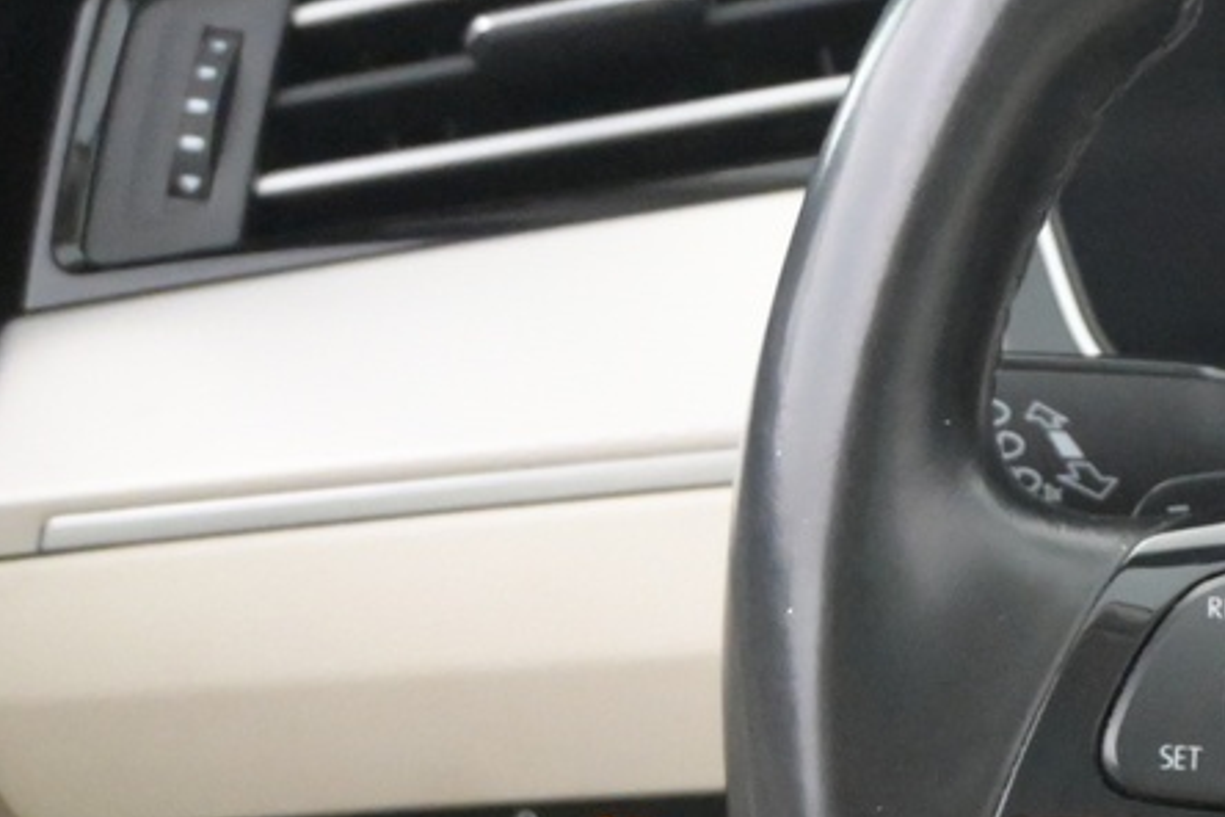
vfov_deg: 10.8
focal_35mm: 126
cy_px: 726
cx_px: 2169
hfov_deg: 14.4
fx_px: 4281
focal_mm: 23
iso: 5600
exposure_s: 1/40
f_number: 4.2
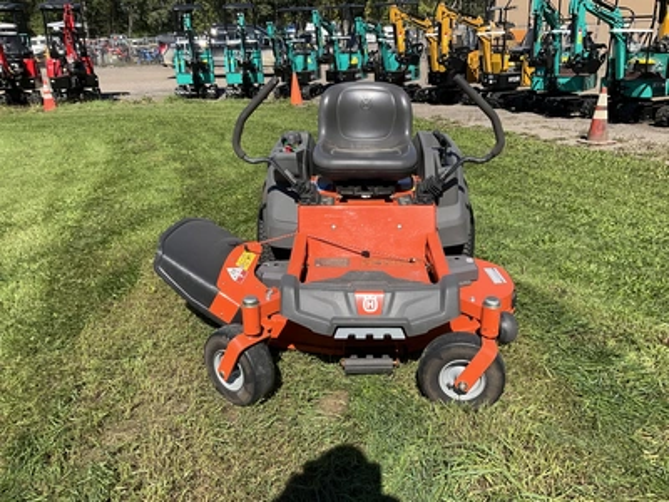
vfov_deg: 48.2
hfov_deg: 61.7
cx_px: 334
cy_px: 251
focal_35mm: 29
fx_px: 560
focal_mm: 3
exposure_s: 1/1342
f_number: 1.8
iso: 25
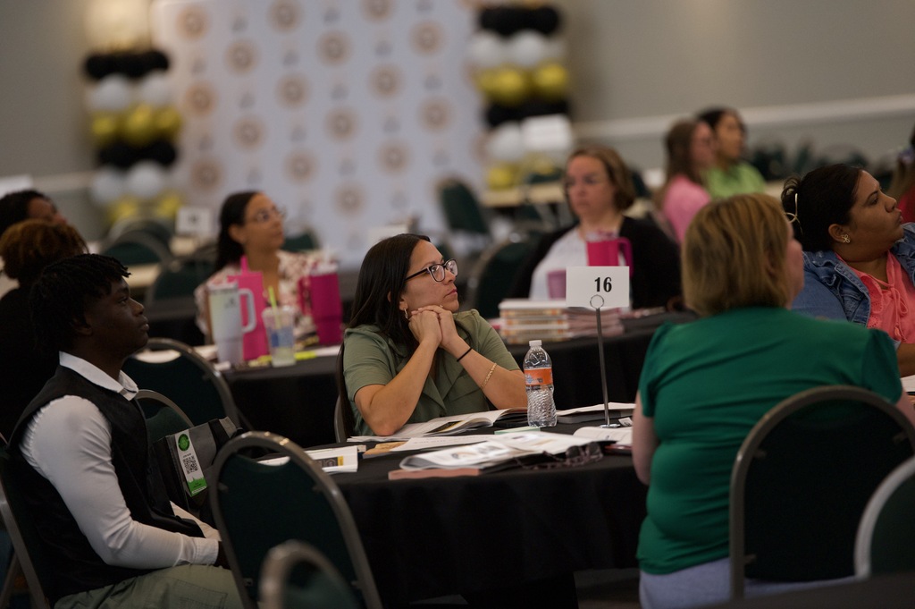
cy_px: 304
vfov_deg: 6.9
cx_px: 458
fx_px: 5079
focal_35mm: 200
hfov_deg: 10.3
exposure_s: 1/250
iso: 3200
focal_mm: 200
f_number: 2.8
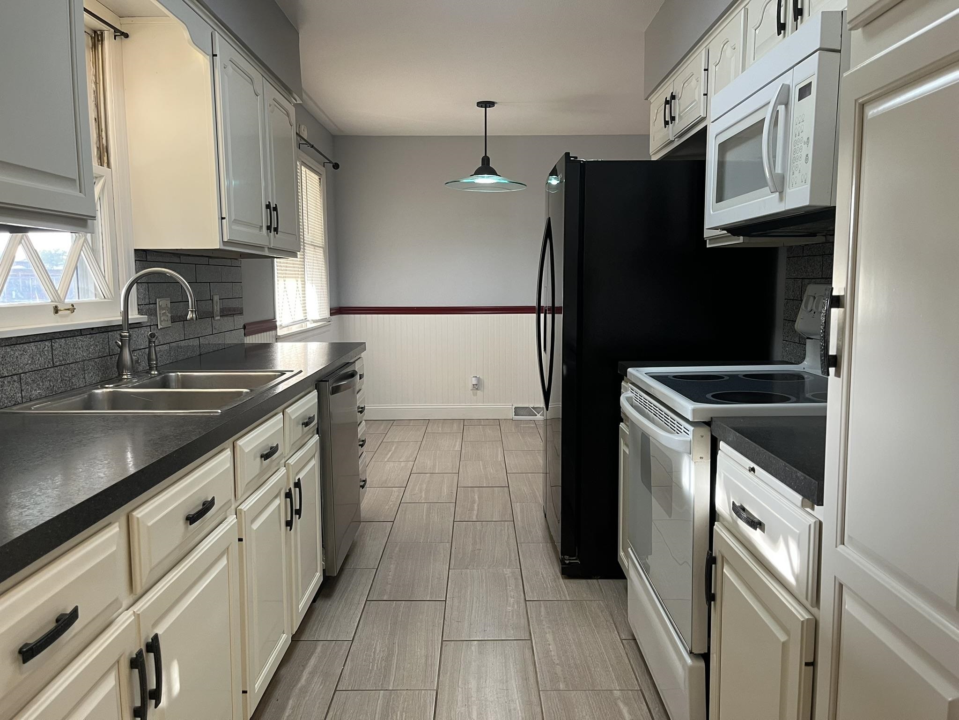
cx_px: 480
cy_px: 360
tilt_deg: -6.3
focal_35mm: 26
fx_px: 720
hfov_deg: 67.3
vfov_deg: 53.1
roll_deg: +1.0
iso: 100
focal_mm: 5.1
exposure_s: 1/60
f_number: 1.6
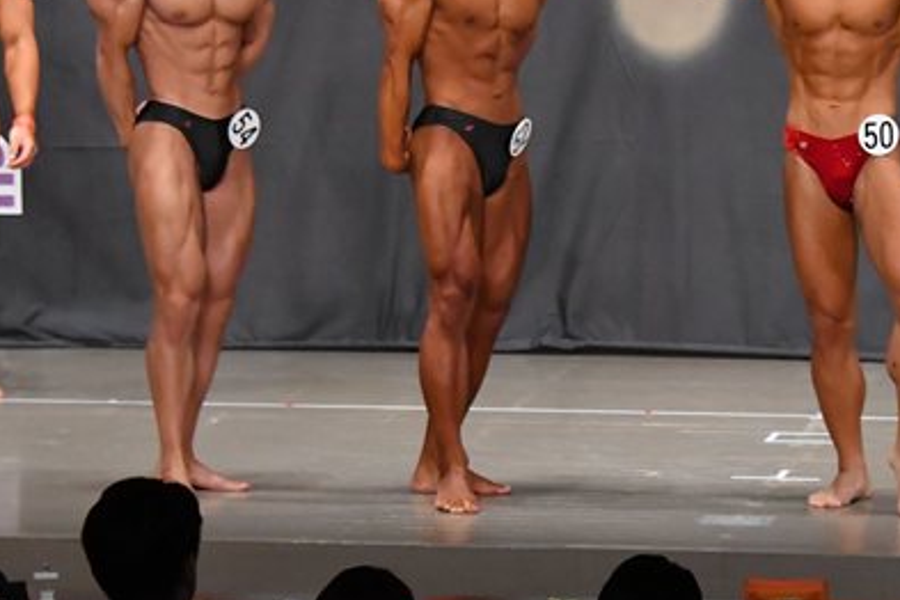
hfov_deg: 7.7
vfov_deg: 5.2
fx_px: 6649
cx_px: 739
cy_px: 192
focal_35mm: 266
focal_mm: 90
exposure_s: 1/400
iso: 6400
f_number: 5.6
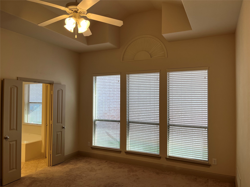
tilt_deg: +1.0
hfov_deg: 67.3
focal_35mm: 26
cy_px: 94
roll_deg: +0.1
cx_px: 125
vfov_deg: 53.1
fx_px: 188
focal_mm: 5.1
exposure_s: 1/120
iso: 50
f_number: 1.6
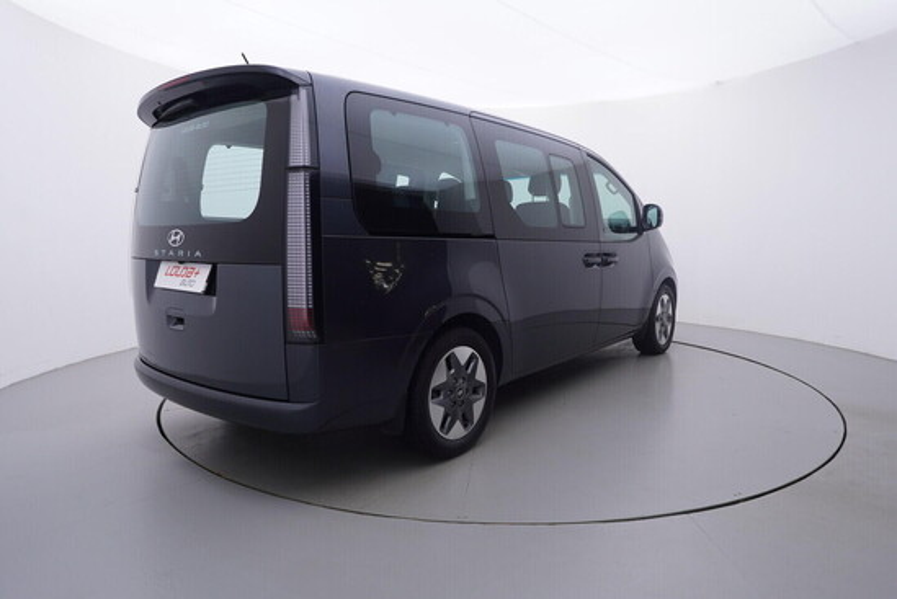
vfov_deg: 56.2
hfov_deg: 77.3
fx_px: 561
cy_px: 300
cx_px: 448
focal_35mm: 22
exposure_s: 1/80
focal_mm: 15
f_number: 5
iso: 200
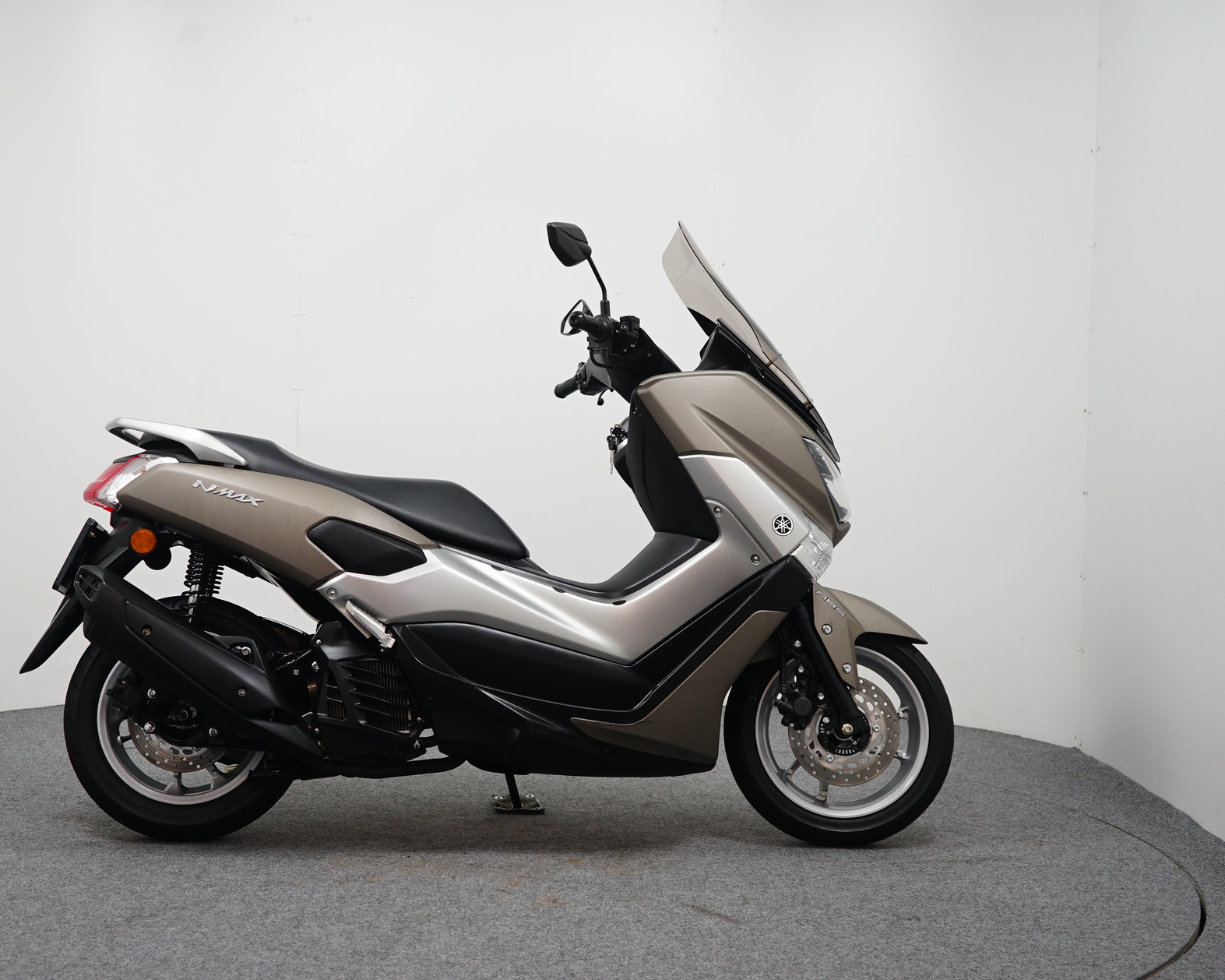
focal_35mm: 55
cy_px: 498
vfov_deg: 27.6
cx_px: 502
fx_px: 1994
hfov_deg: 34.1
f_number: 4.5
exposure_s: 1/60
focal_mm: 48
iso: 640
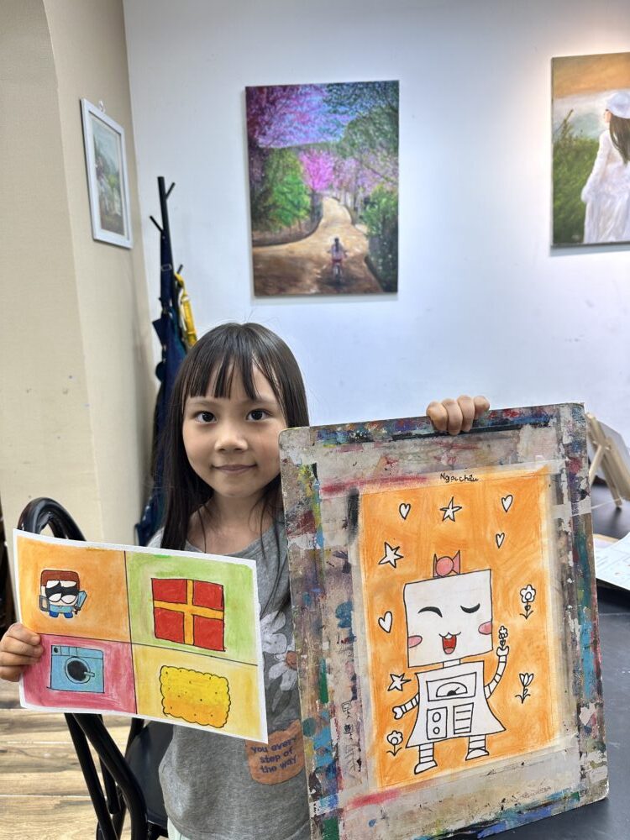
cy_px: 420
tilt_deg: -8.4
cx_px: 315
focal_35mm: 24
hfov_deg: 56.8
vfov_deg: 71.6
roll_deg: +1.2
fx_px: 582
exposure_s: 1/100
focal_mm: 6.86
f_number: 1.78
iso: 80
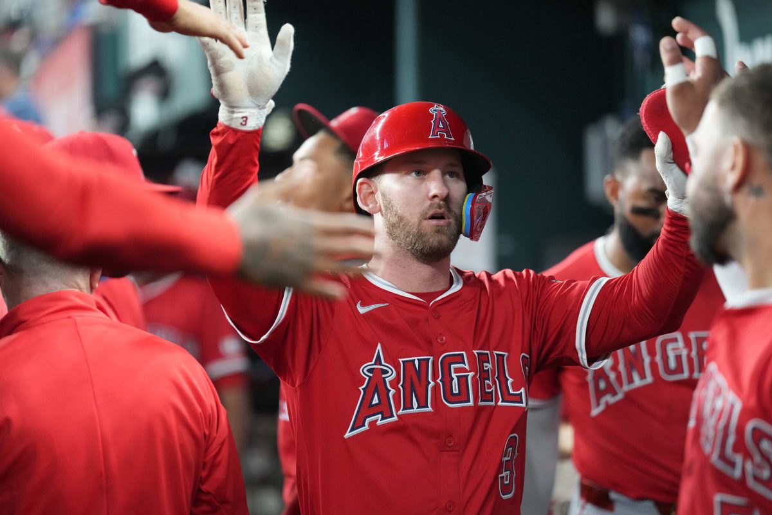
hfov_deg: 11.3
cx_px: 386
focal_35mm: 182
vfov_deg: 7.5
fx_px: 3903
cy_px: 258
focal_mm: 182
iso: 3200
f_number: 2.8
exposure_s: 1/800
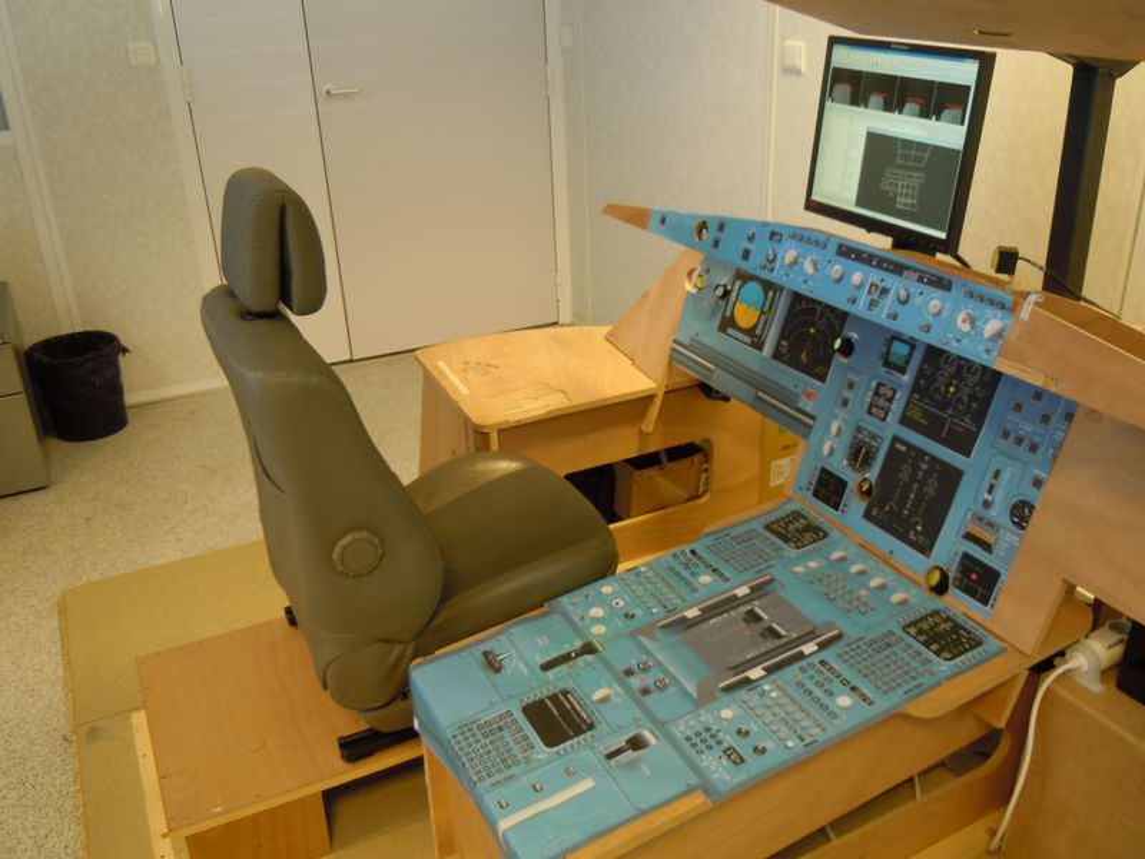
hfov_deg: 60.0
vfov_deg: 46.8
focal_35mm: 30
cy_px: 430
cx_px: 572
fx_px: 992
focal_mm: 5.4
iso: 100
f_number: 3.5
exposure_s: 1/6
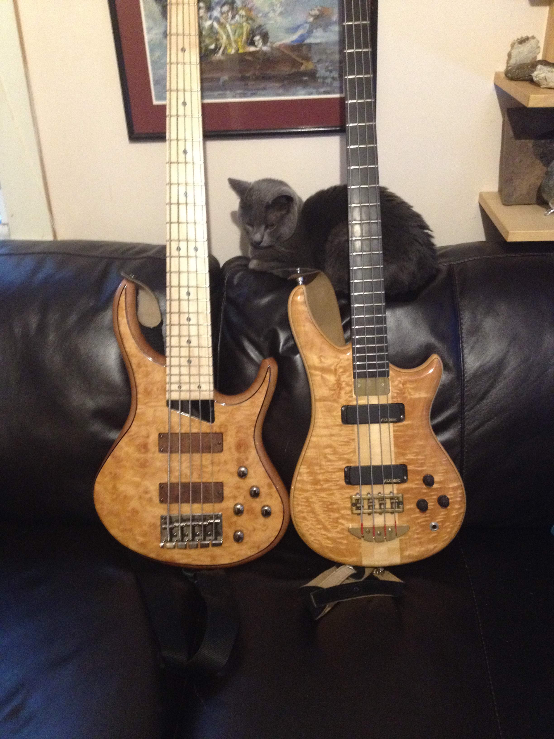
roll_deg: +0.5
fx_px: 747
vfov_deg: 52.6
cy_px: 370
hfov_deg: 40.7
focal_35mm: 35
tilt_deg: -30.7
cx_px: 277
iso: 400
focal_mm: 4.28
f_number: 2.4
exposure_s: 1/15
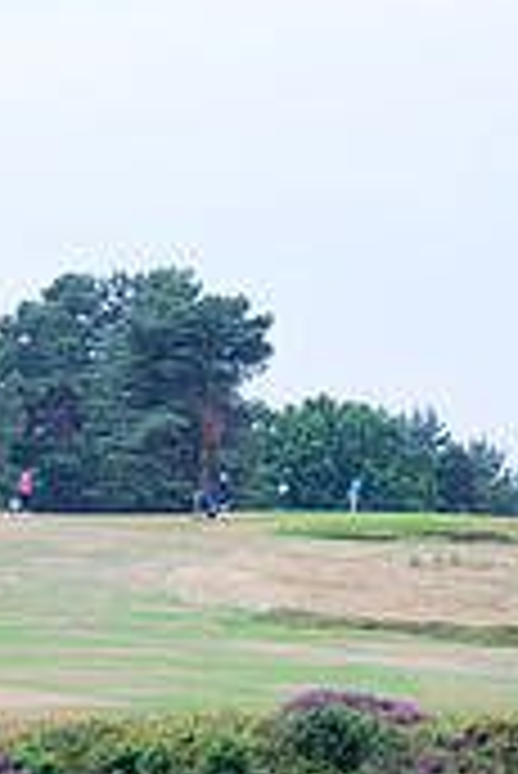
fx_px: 9089
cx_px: -653
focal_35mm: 422
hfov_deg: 3.2
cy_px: 502
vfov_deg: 4.9
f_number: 6.3
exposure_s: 1/1000
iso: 800
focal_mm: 125
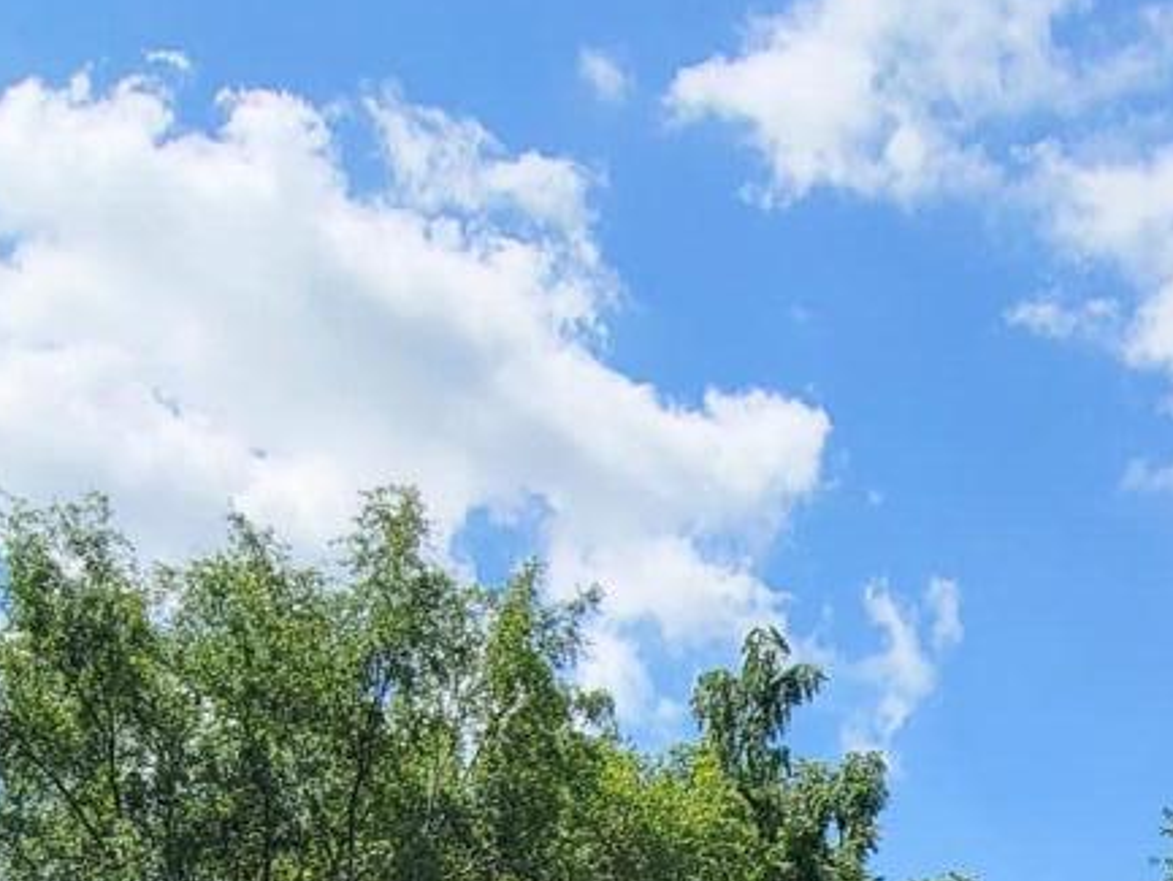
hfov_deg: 31.1
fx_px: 2034
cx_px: 986
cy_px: 1743
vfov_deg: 17.6
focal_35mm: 60
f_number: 2.2
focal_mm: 2.2
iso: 50
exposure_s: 1/1189
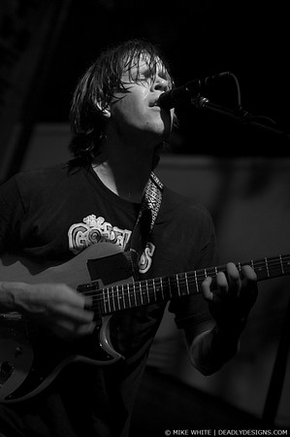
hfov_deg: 13.0
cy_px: 218
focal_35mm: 105
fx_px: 1272
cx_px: 145
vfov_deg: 19.5
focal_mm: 70
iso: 800
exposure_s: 1/100
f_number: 3.2
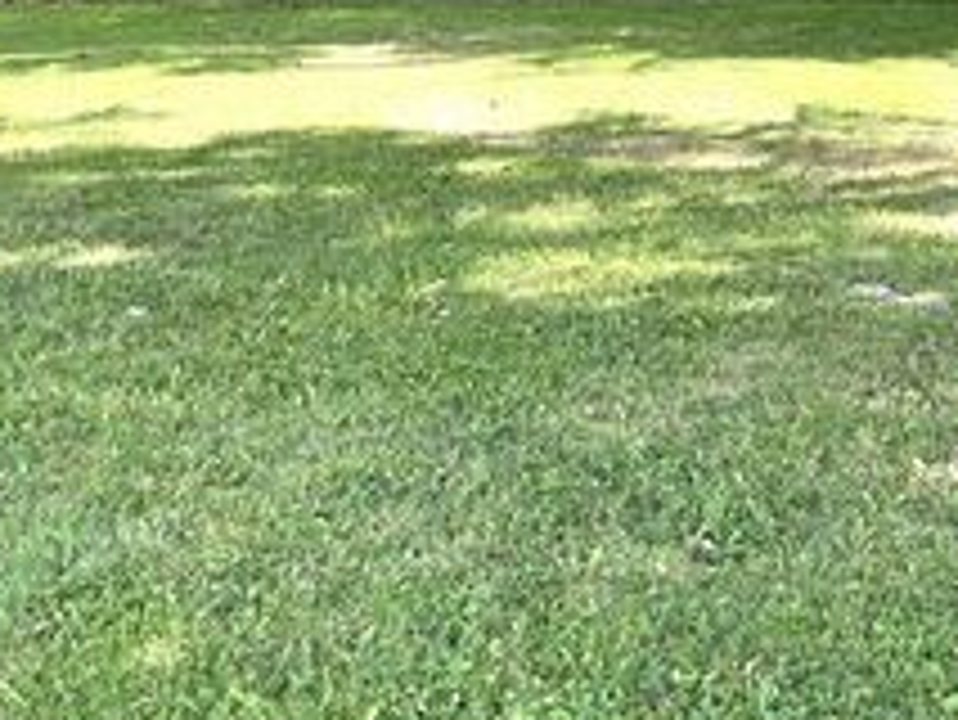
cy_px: -34
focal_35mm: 61
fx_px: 1689
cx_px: 562
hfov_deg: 31.6
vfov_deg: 22.9
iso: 50
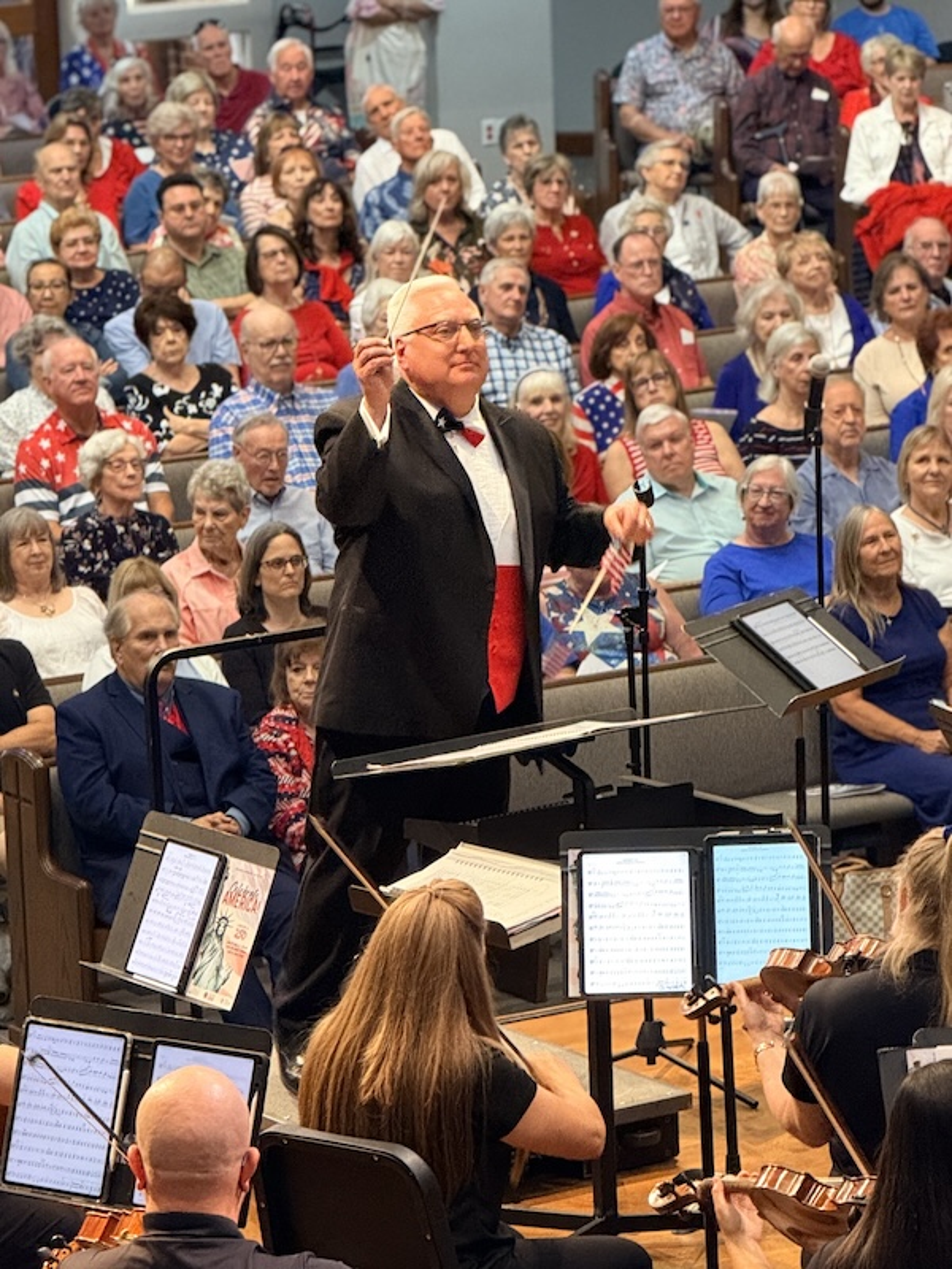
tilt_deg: -11.9
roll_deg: +2.2
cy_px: 634
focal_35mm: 120
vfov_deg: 16.4
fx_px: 4400
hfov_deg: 12.3
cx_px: 476
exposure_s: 1/40
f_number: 2.8
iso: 500
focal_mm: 15.66
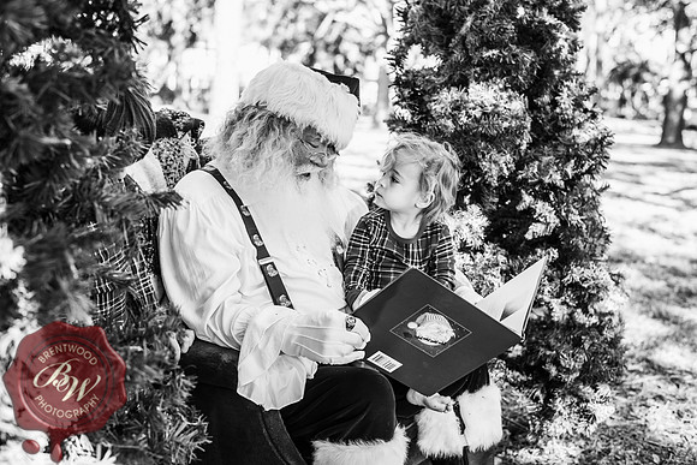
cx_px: 348
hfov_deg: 39.6
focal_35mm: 50
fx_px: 968
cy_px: 232
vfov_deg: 27.0
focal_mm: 50
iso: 125
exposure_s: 1/160
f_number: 4
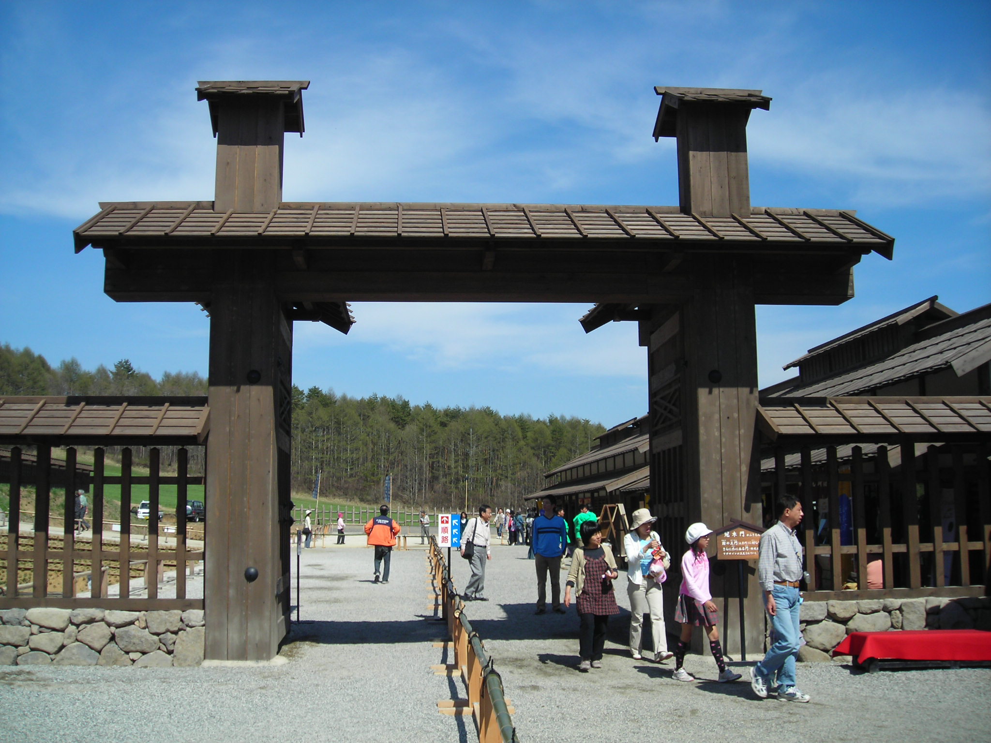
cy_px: 372
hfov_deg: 49.0
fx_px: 1088
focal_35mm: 38
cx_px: 496
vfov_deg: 37.7
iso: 50
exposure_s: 1/213
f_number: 6.4
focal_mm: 6.3
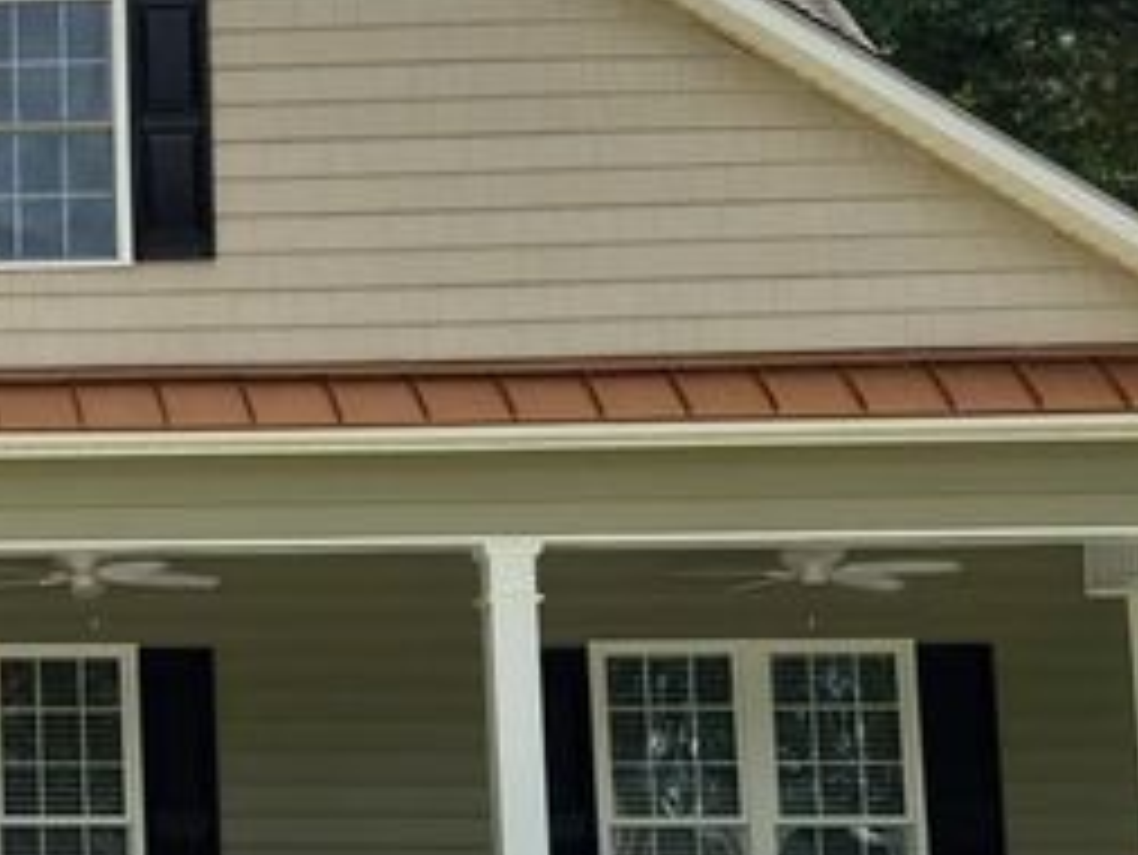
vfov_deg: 14.6
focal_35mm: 101
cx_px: -679
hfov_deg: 17.1
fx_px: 3322
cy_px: 567
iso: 100
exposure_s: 1/6024
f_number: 1.78
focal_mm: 6.76
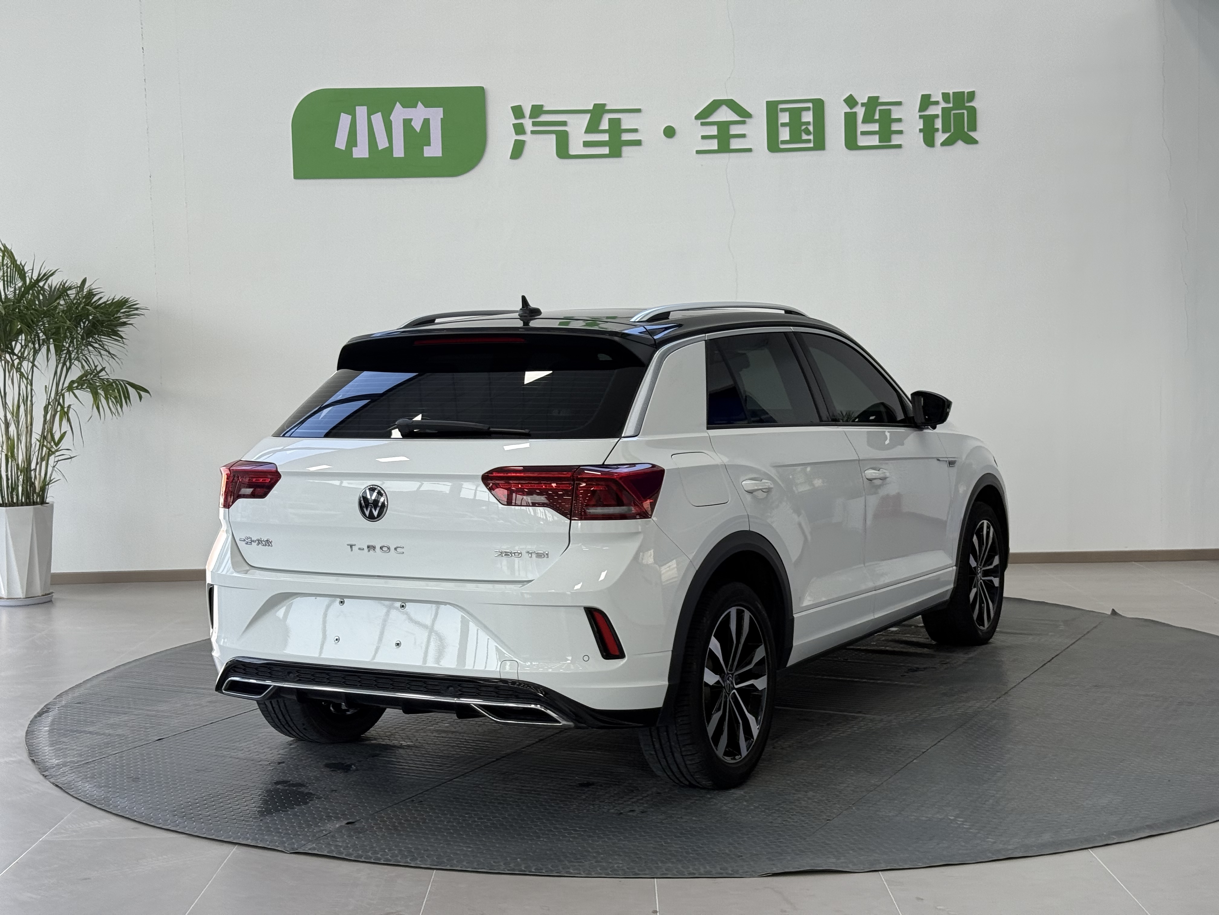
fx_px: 1690
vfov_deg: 30.3
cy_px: 458
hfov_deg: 39.7
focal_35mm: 48
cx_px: 610
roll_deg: +1.3
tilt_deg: -4.3
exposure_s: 1/122
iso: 50
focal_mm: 6.76
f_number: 1.78
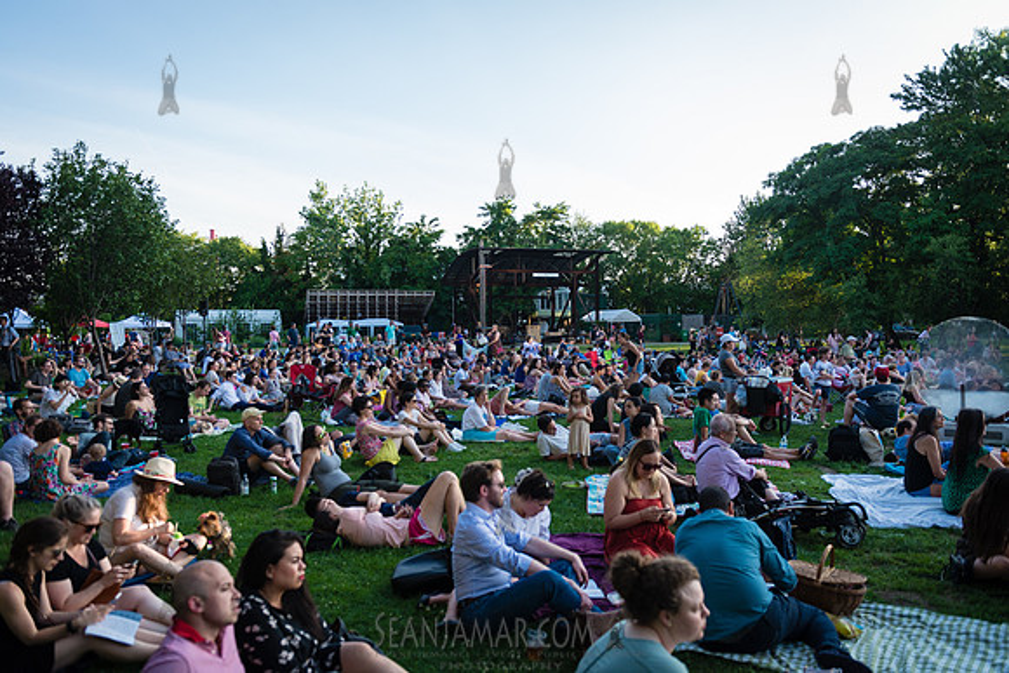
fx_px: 813
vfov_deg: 45.0
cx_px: 504
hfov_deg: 63.6
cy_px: 336
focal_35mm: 29
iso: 500
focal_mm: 29
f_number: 3.5
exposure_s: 1/1250
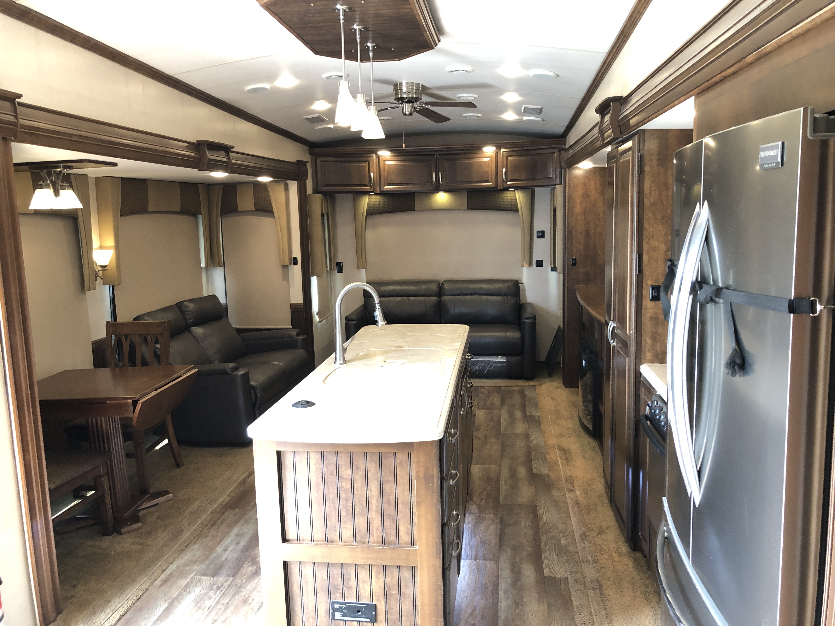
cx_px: 418
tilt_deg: -10.8
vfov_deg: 49.7
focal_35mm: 28
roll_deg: +2.4
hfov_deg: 63.4
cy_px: 313
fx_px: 675
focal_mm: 3.99
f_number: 1.8
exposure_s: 1/15
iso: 80
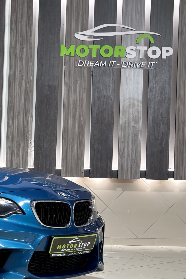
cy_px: 190
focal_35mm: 76
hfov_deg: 16.5
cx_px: -82
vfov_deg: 26.5
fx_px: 589
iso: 50
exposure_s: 1/50
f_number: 1.6
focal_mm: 5.96
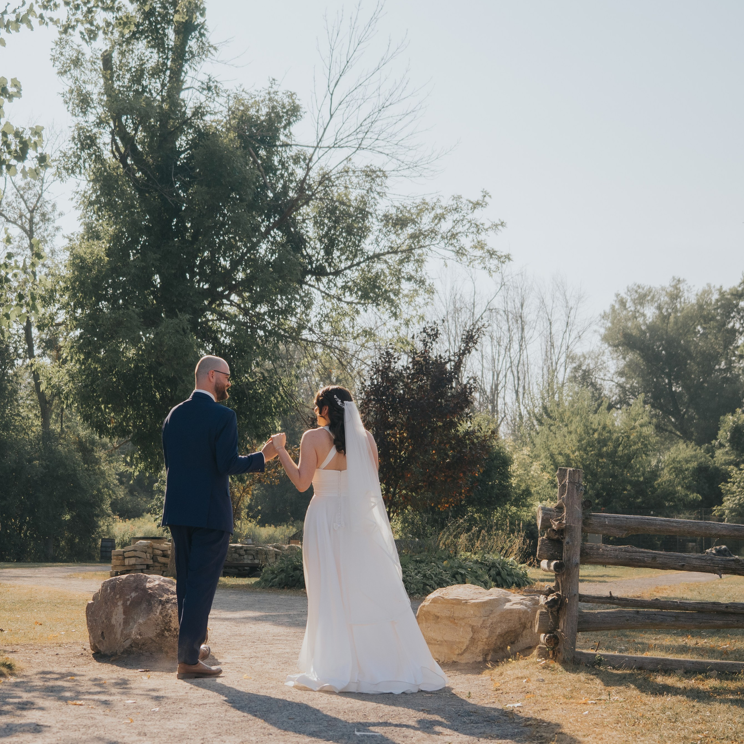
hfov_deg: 27.6
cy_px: 377
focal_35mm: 62
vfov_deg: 27.7
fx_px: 1508
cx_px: 284
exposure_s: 1/2500
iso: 200
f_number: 2.8
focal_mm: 23
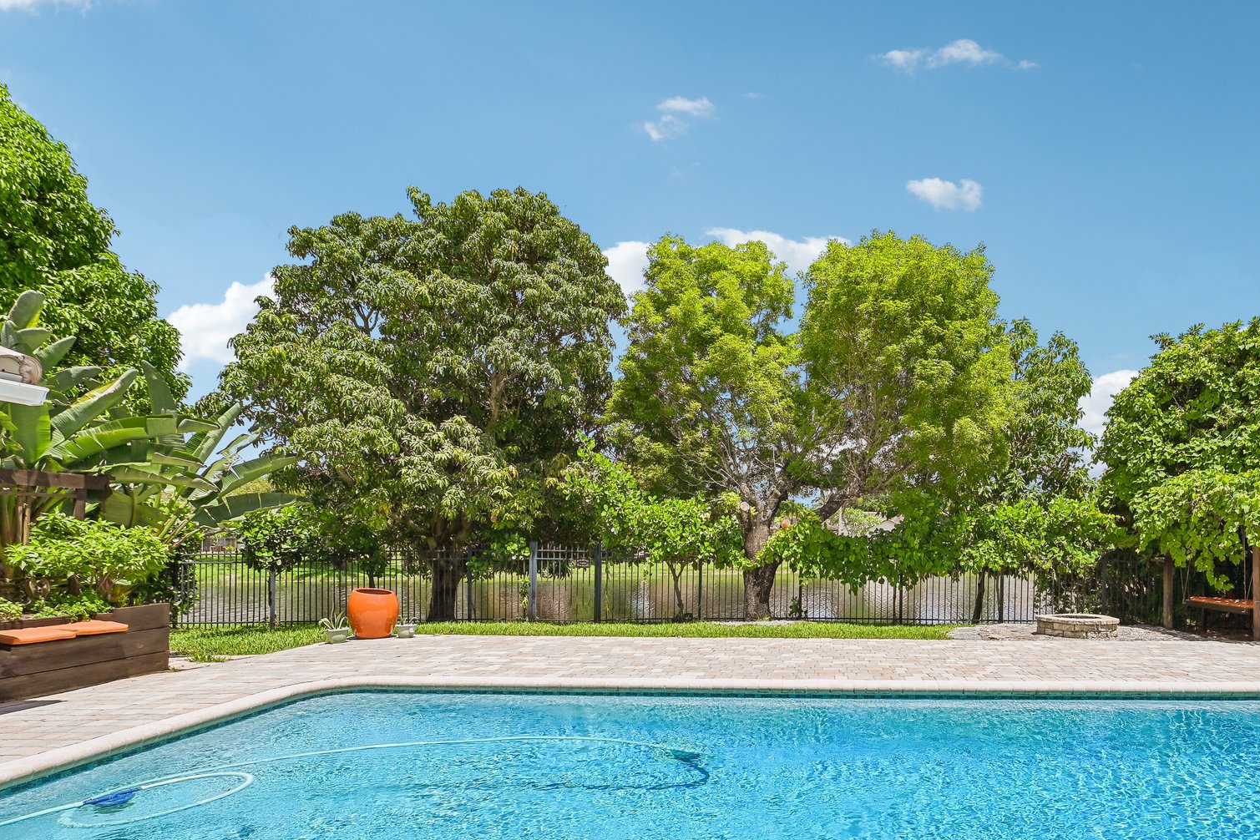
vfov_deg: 63.3
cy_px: 542
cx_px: 801
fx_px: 665
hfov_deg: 84.9
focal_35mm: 19
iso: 100
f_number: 7.1
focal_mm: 14
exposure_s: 1/400
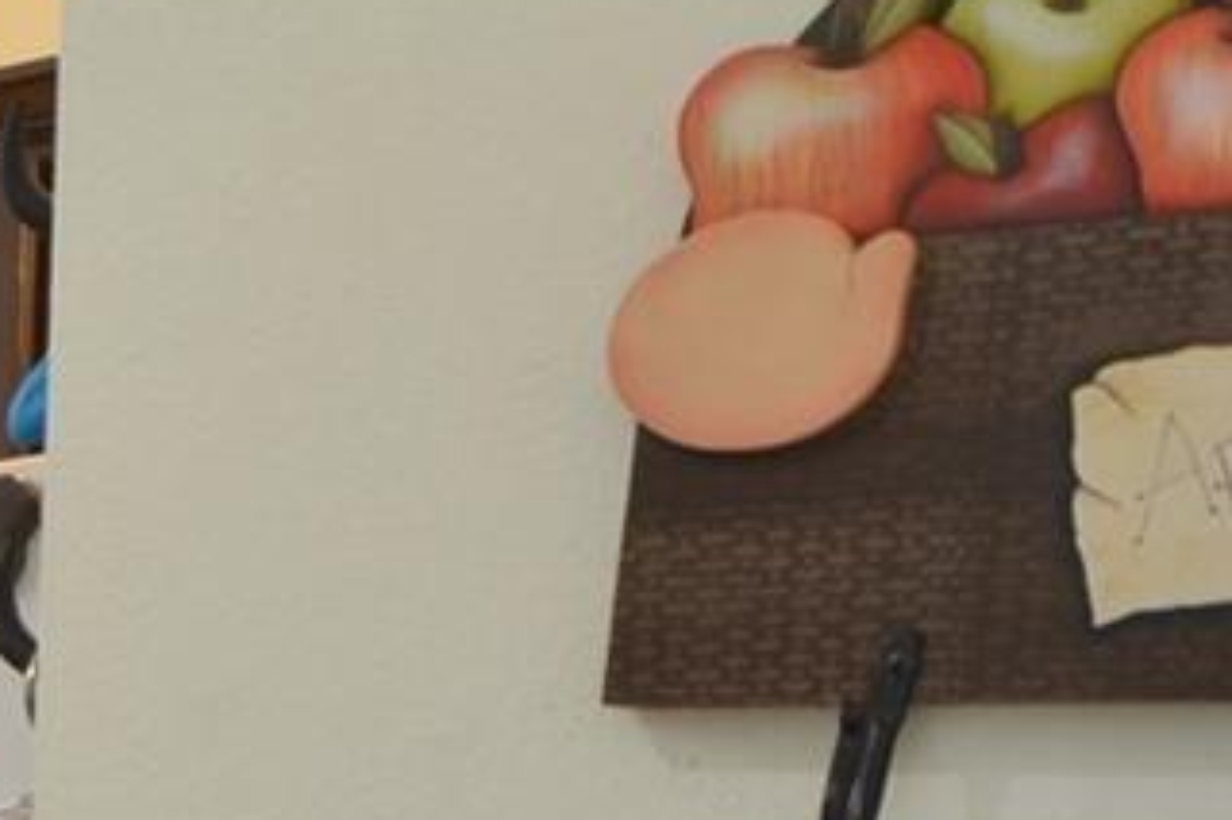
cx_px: -1783
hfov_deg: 13.2
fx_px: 3848
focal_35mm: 112
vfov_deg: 11.4
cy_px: 1444
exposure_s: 1/1.3
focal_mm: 15
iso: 100
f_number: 7.1
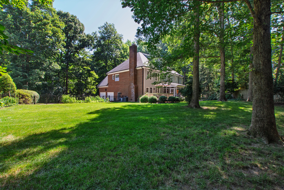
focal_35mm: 15
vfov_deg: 77.3
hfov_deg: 100.4
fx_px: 118
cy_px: 95
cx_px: 142
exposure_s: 1/80
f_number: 8
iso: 250
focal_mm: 10
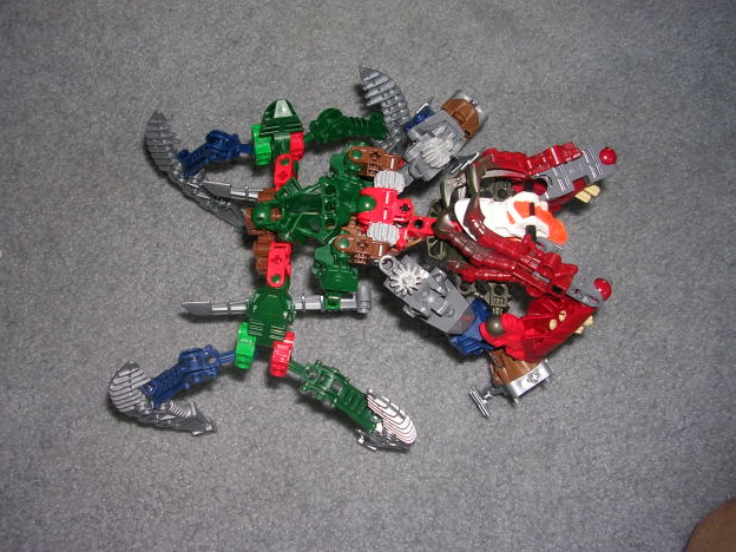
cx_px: 372
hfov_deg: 47.9
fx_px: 829
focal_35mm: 39
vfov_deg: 36.8
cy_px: 274
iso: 50
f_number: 2.8
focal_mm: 5.8
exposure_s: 1/60.1
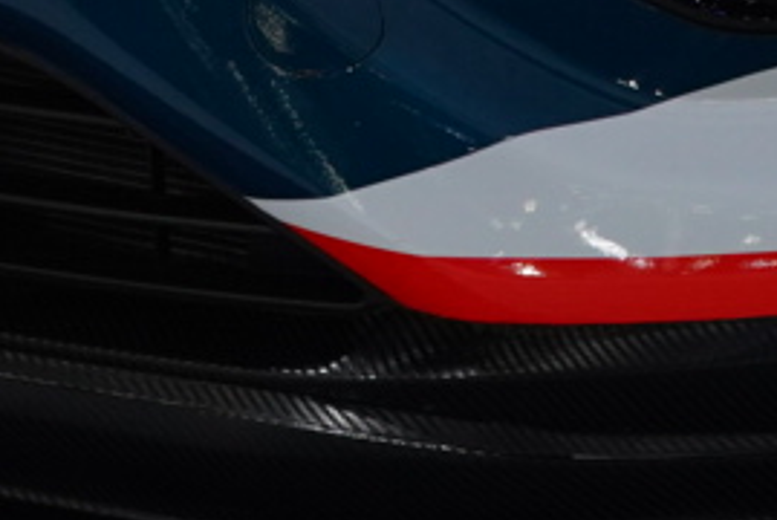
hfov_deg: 7.5
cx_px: 436
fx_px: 5963
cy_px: -705
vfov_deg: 4.9
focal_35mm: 276
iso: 1600
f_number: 4
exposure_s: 1/125
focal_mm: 46
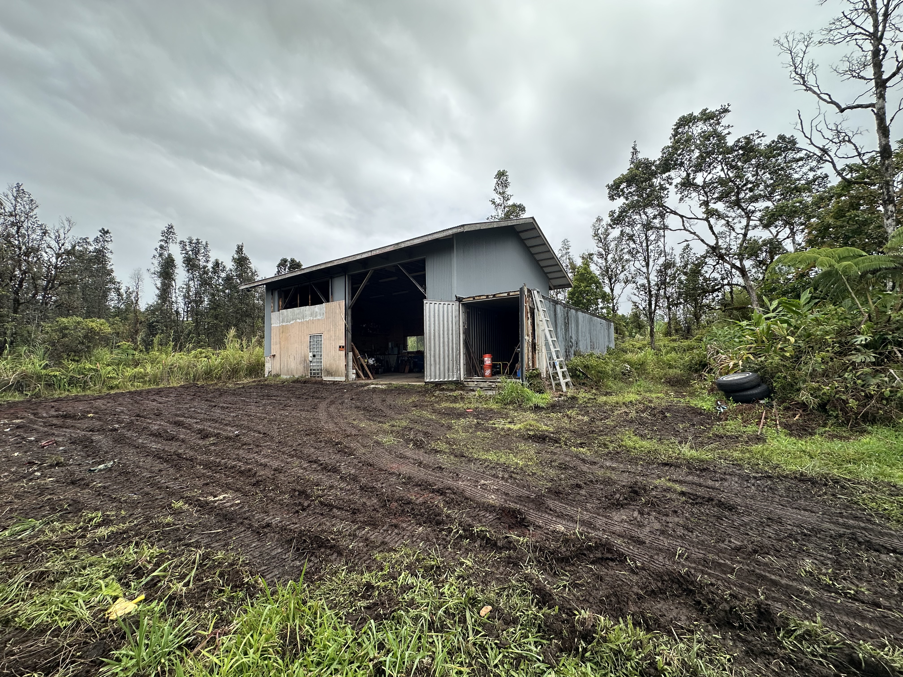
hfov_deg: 102.1
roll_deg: +0.9
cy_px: 338
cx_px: 452
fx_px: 365
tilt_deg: +2.7
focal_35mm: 14
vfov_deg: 85.7
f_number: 2.2
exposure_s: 1/1575
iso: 40
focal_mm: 2.22
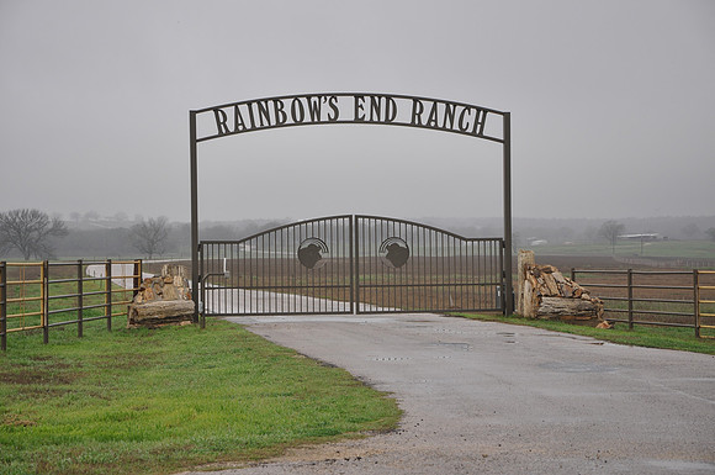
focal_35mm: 93
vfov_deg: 14.7
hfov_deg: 21.9
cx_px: 358
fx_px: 1844
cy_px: 238
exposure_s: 1/200
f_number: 7.1
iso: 200
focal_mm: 62
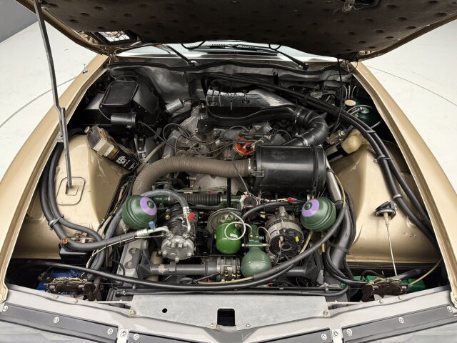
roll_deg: -0.8
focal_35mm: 24
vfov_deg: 56.8
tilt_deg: -39.0
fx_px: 317
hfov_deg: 71.6
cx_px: 228
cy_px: 172
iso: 320
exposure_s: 1/60
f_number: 1.78
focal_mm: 6.76
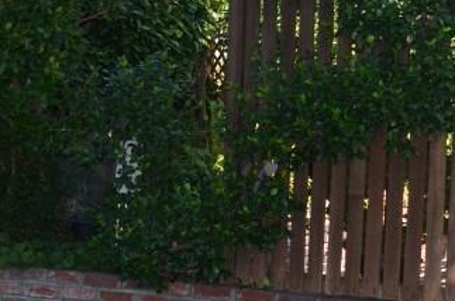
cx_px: 88
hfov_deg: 22.1
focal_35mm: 91
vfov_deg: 14.9
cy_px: 198
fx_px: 1148
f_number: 4
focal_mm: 18
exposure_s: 1/250
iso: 100
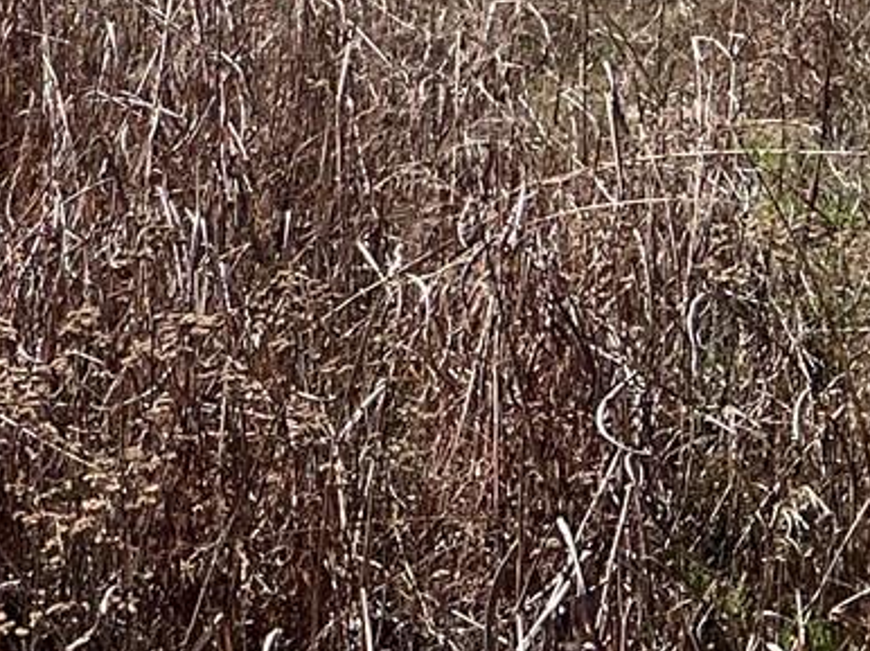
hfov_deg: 12.4
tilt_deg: -0.9
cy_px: -351
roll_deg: -4.9
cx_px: -958
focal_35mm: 138
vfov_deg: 10.3
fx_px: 3466
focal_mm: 5.7
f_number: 1.5
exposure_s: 1/5587
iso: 50
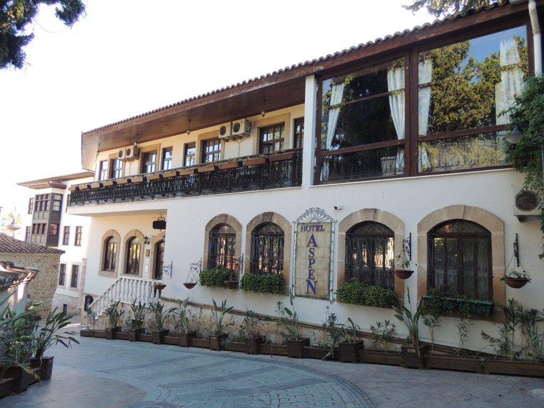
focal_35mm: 24
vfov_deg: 56.8
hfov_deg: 71.6
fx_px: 377
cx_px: 272
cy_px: 204
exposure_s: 1/80
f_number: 3
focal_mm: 4.3
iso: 100
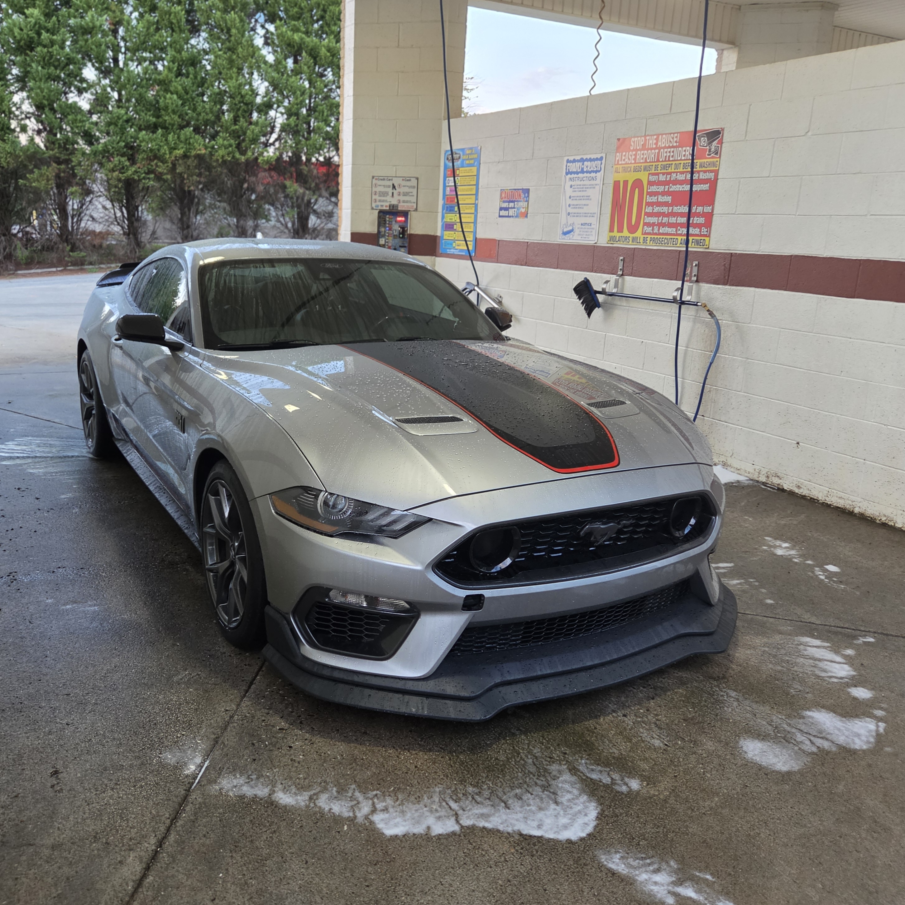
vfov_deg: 57.3
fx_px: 828
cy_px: 457
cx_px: 404
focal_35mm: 28
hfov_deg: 57.2
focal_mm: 5.4
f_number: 1.8
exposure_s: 1/120
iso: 400
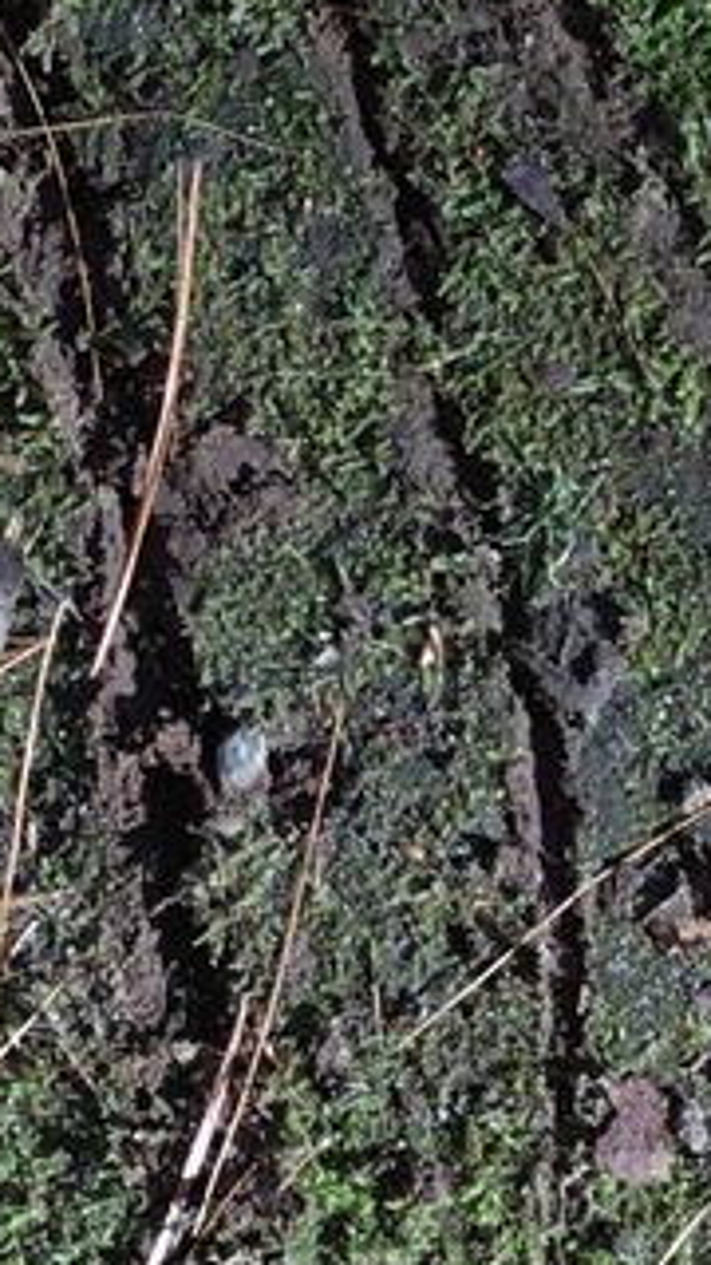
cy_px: 257
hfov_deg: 7.9
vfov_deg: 14.1
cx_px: -209
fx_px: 5094
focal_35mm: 152
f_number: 2.4
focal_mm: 3.3
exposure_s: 1/120
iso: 32
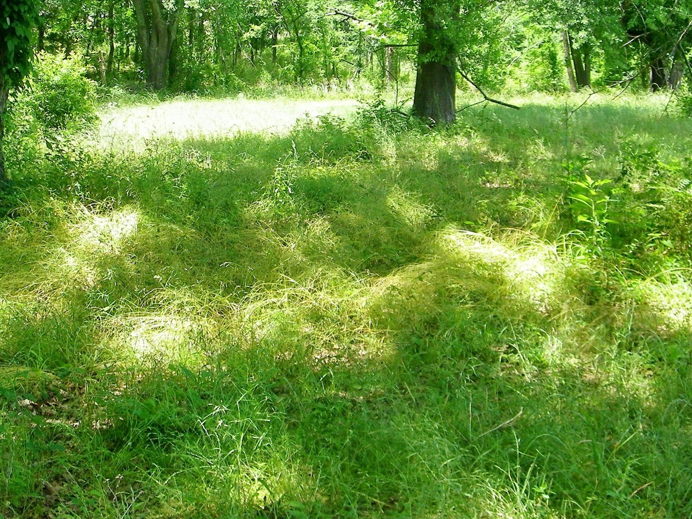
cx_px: 318
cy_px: 181
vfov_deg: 24.7
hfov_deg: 32.7
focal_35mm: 59
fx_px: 1179
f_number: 3.7
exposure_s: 1/160
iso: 80
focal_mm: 6.4
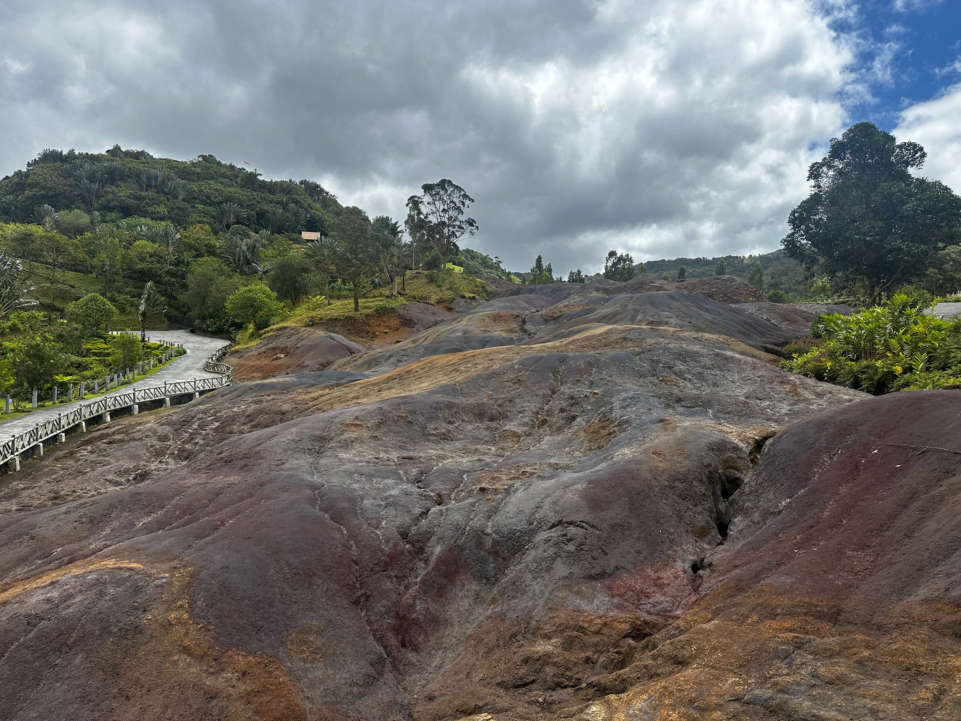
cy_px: 360
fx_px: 666
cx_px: 480
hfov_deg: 71.6
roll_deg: -1.3
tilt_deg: +3.8
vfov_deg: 56.8
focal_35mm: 24
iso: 80
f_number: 1.78
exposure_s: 1/4545
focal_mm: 6.86
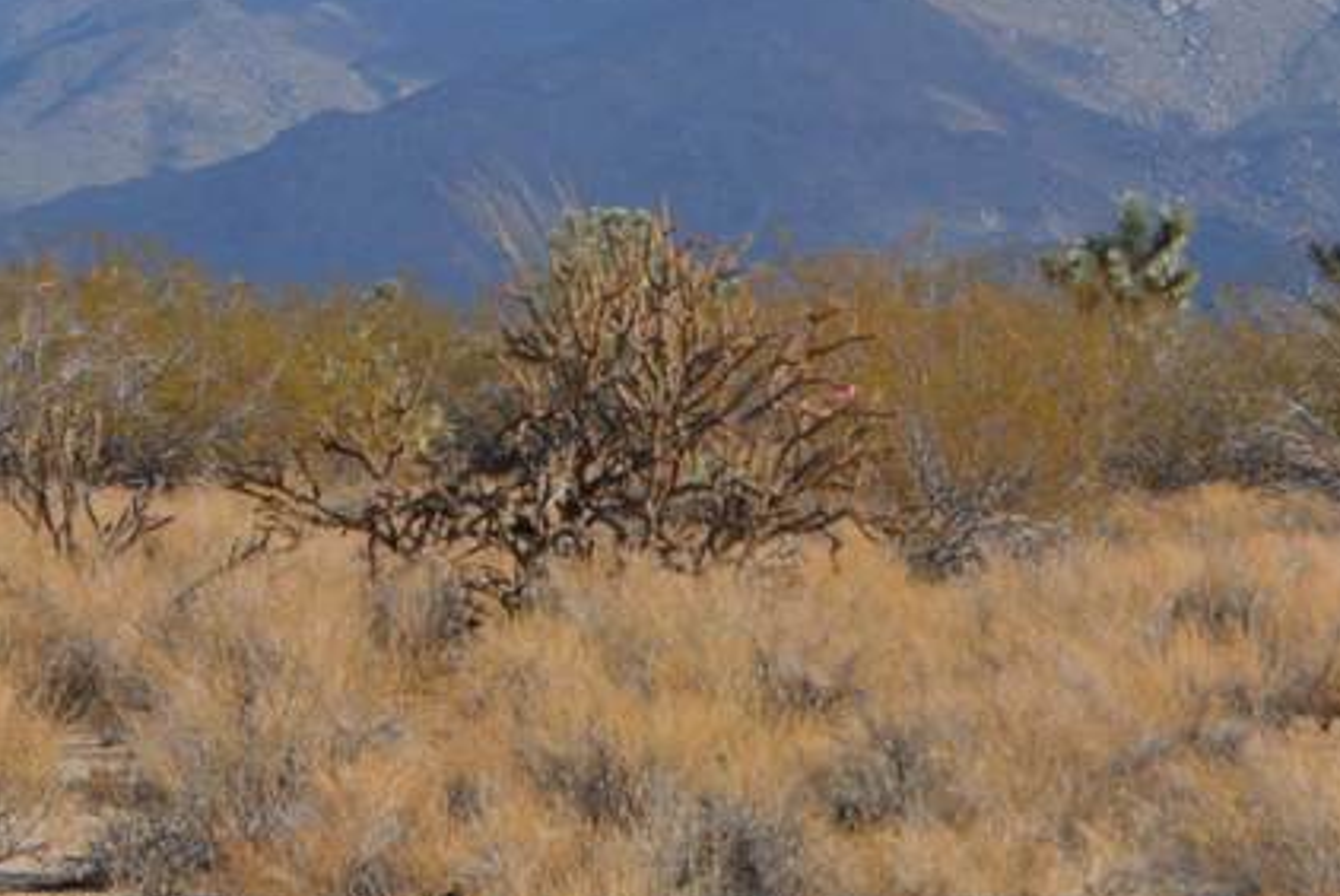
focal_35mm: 251
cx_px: 1413
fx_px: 9331
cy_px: -86
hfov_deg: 8.2
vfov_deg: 5.5
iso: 400
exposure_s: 1/1600
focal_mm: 55
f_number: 7.1
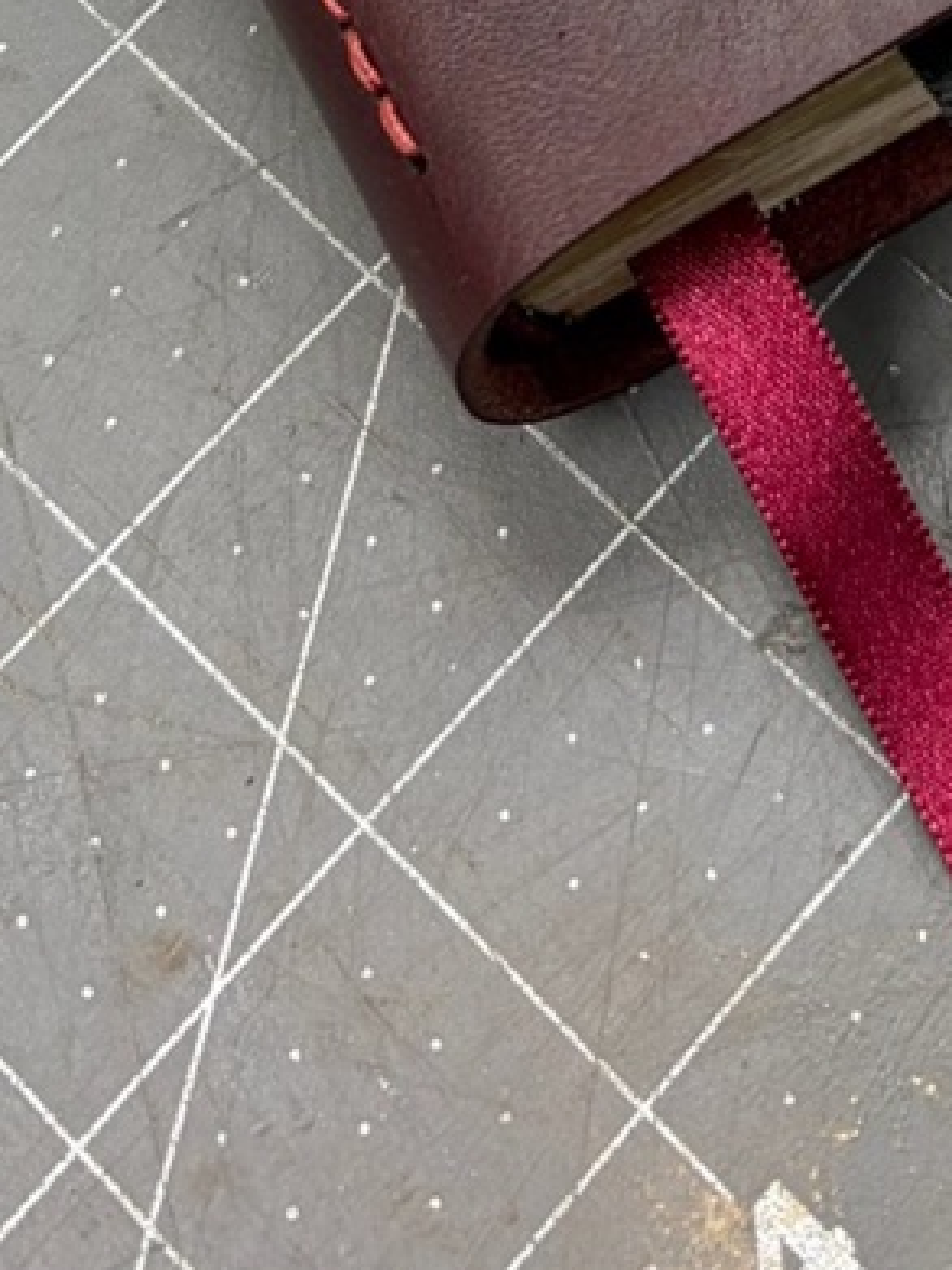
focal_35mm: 107
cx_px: 971
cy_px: -851
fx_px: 3926
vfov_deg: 16.2
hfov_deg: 13.6
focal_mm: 5.96
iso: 80
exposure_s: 1/60
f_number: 1.6
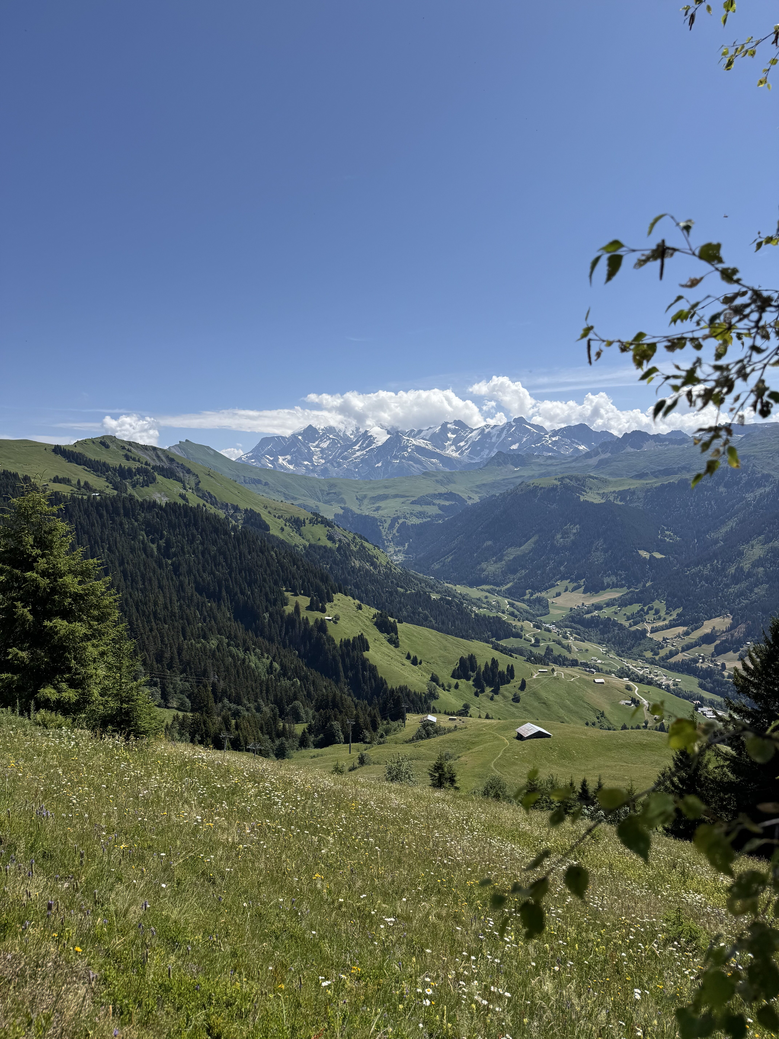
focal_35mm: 24
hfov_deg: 56.8
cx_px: 390
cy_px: 520
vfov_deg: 71.6
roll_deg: +2.3
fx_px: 720
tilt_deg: -2.2
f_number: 1.78
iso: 80
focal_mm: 6.76
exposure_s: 1/6410
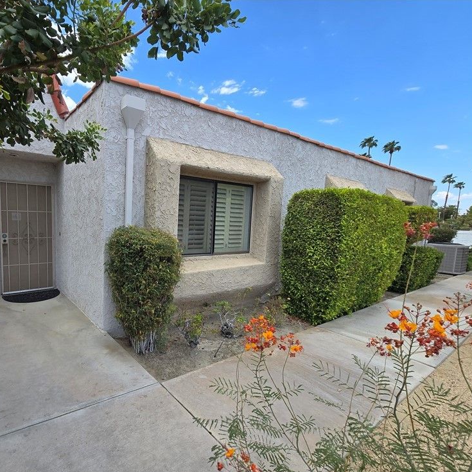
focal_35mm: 16
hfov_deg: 83.8
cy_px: 245
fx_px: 247
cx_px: 150
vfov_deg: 87.4
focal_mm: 2.2
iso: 50
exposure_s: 1/1290
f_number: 2.2
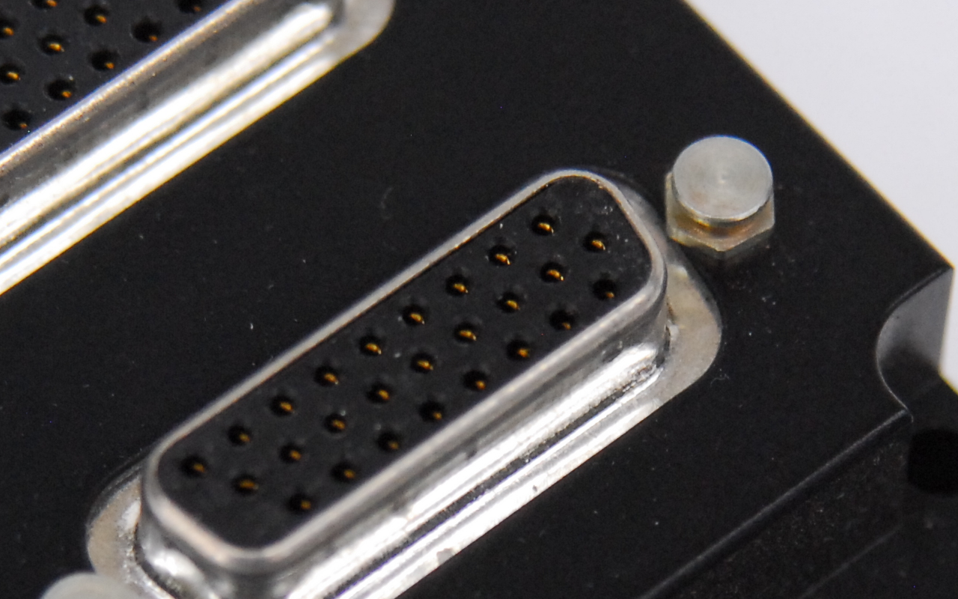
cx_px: 417
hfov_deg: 6.5
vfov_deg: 4.0
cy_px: 590
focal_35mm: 324
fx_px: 8459
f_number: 4
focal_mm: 70
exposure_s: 1/125
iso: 800
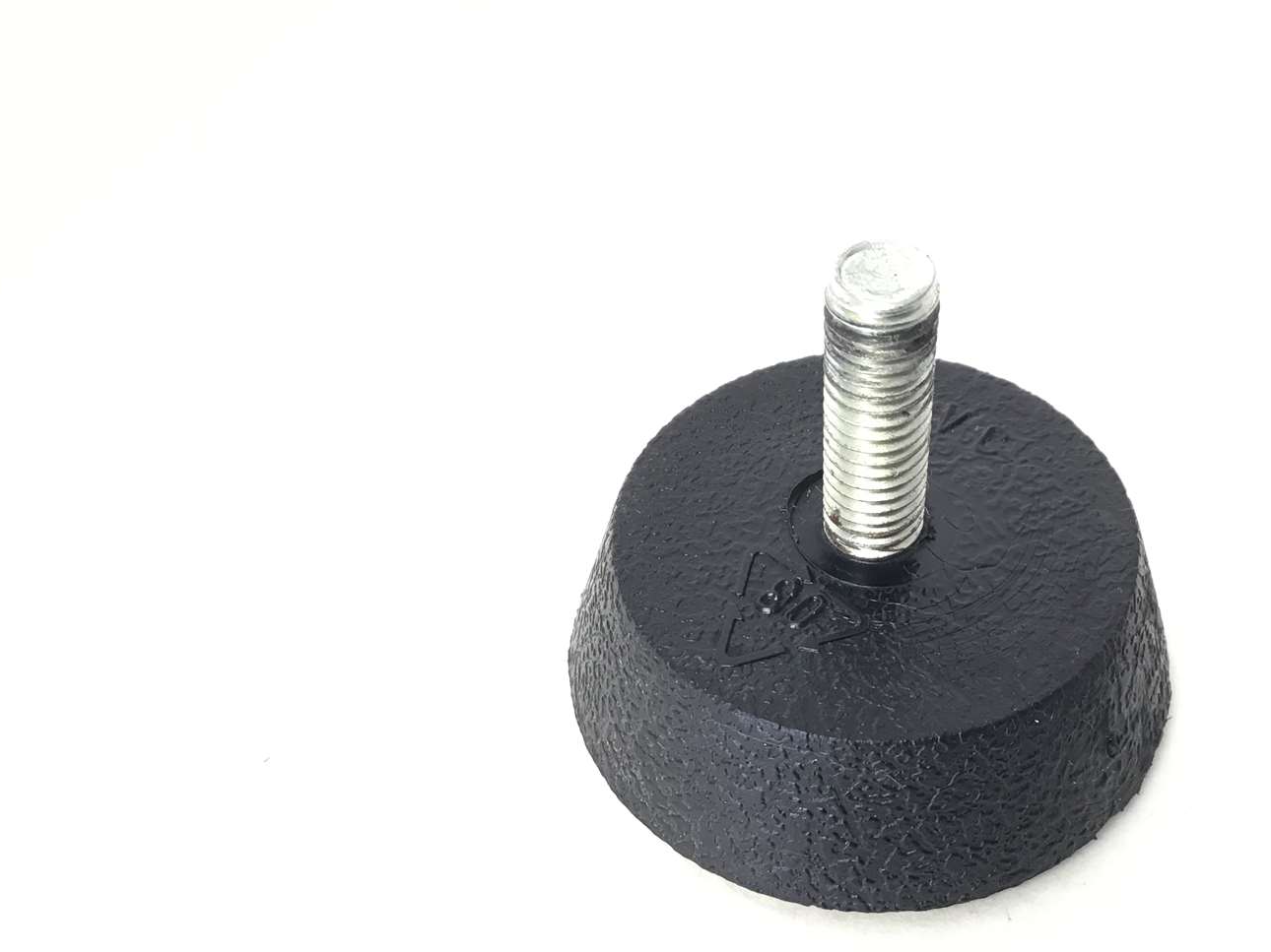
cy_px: 515
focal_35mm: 40
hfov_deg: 46.3
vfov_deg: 35.9
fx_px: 1468
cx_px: 806
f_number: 2.4
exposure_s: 1/30
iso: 64
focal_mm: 3.3
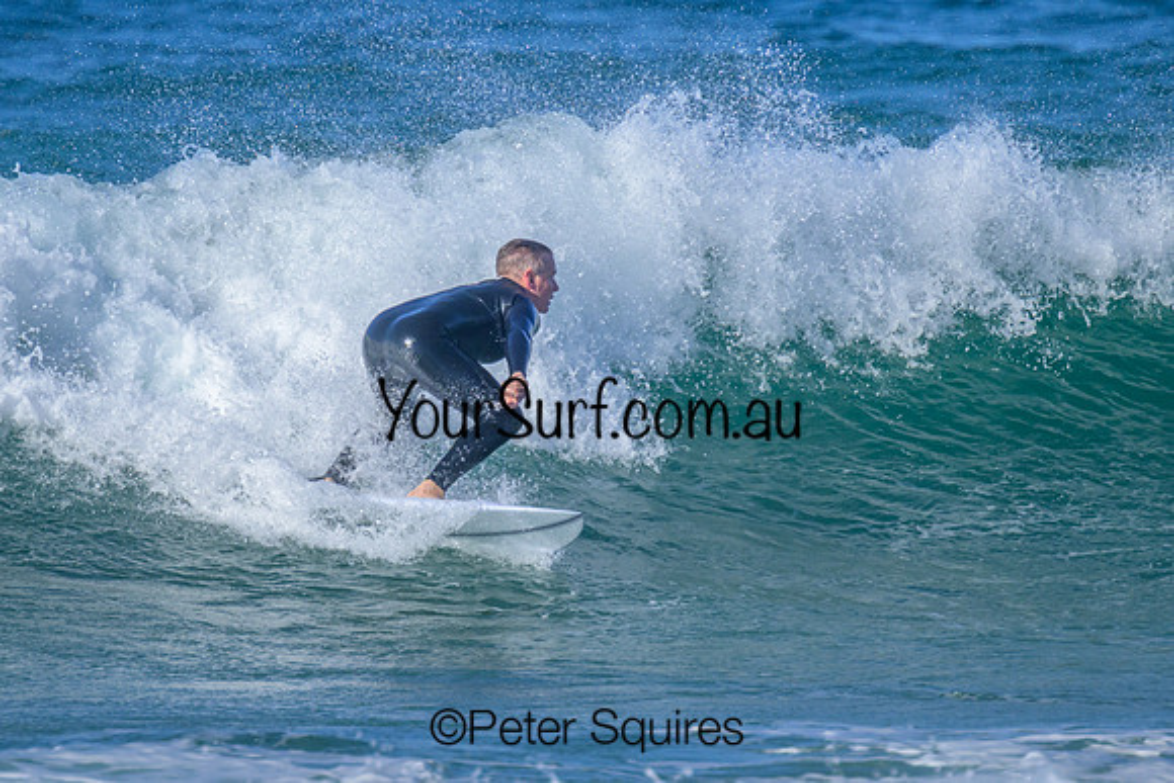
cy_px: 322
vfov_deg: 1.3
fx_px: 35881
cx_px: 519
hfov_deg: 1.9
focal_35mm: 1100
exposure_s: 1/2000
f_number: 11
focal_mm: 800
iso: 1100
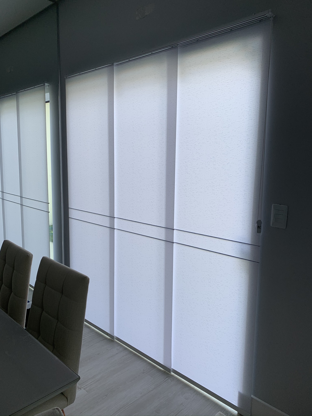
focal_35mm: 26
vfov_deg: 67.3
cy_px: 208
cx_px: 156
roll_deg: -0.8
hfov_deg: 53.1
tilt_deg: -6.5
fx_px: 312
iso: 25
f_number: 1.8
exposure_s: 1/338
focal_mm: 4.25
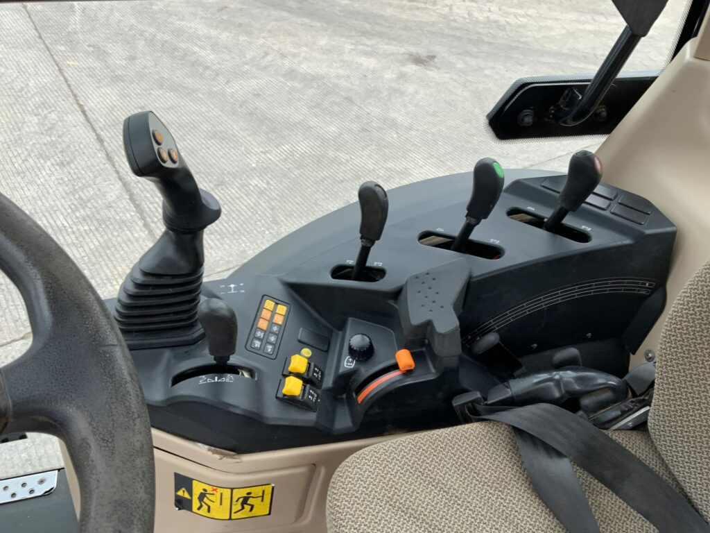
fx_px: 595
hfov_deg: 61.7
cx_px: 355
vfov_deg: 48.2
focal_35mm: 29
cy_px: 266
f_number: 1.8
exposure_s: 1/188
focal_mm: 3
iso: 16
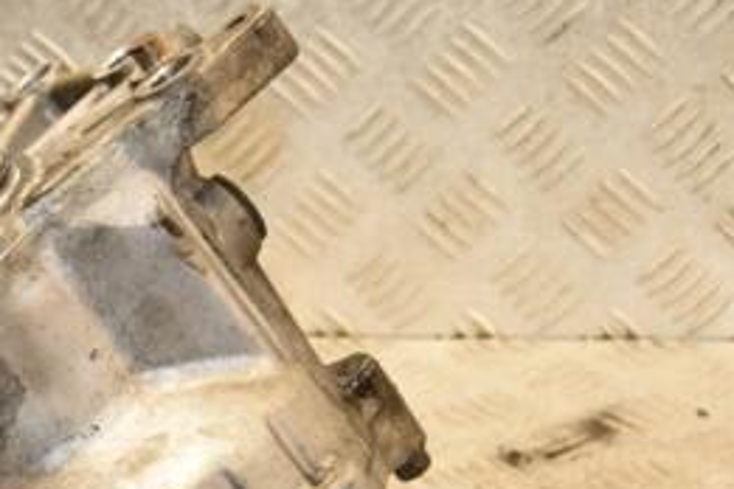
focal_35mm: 145
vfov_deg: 9.4
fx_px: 2956
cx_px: 11
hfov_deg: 14.0
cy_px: 416
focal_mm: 42
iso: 800
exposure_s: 1/200
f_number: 6.3
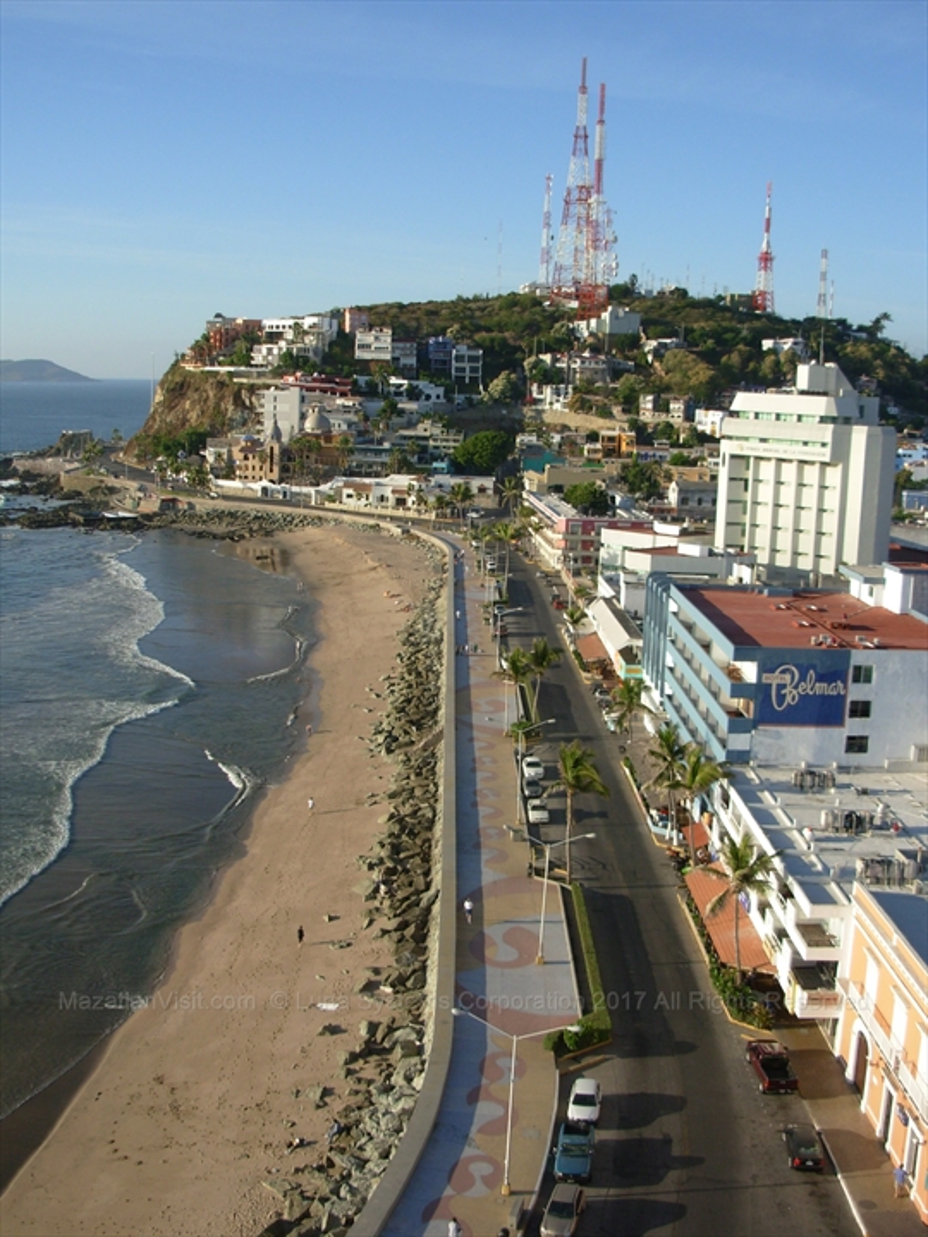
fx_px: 1358
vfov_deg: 49.0
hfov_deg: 37.7
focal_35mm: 38
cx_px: 464
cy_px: 618
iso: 50
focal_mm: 6.3
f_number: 2.9
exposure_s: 1/995
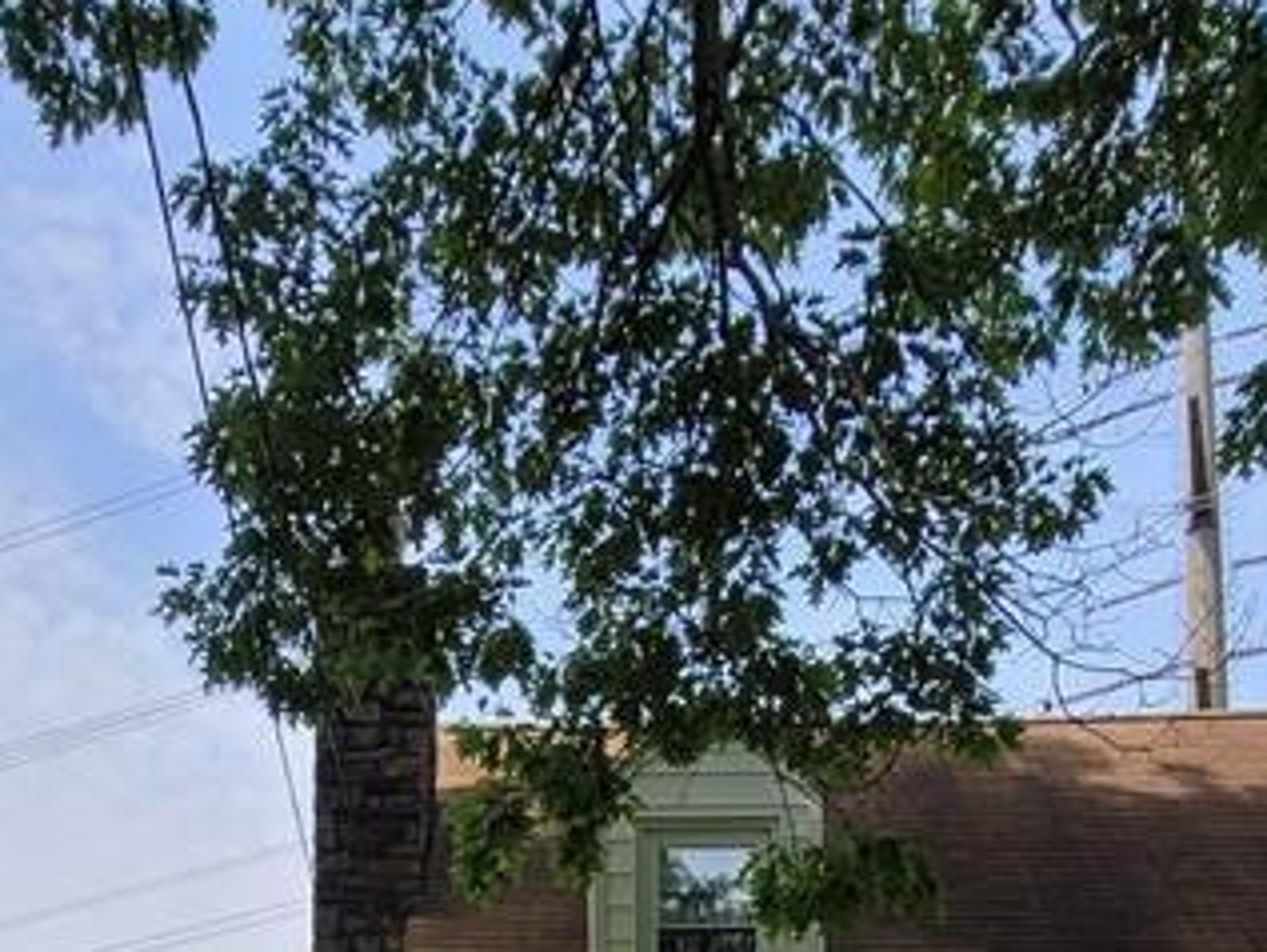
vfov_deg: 27.2
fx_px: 1538
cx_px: 508
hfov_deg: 44.5
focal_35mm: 42
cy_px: 1320
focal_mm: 2.2
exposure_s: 1/870
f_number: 2.2
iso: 64
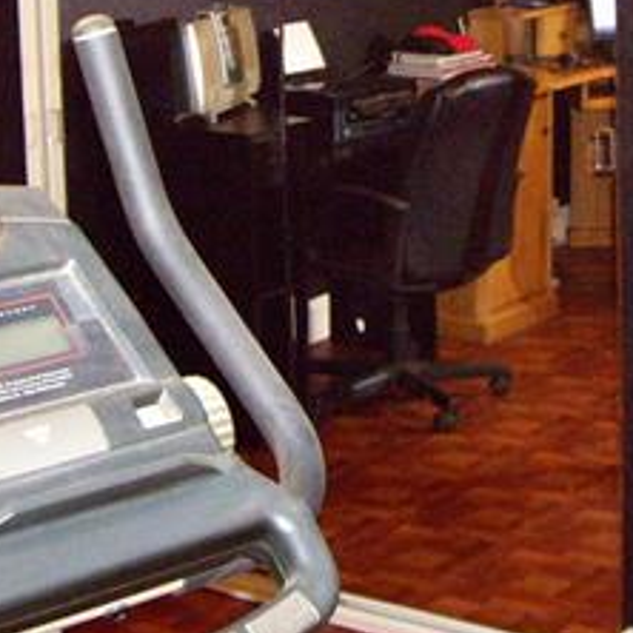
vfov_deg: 17.4
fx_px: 2007
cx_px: 433
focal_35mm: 97
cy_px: -37
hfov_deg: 17.9
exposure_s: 1/40
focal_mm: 6.2
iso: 400
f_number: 2.7
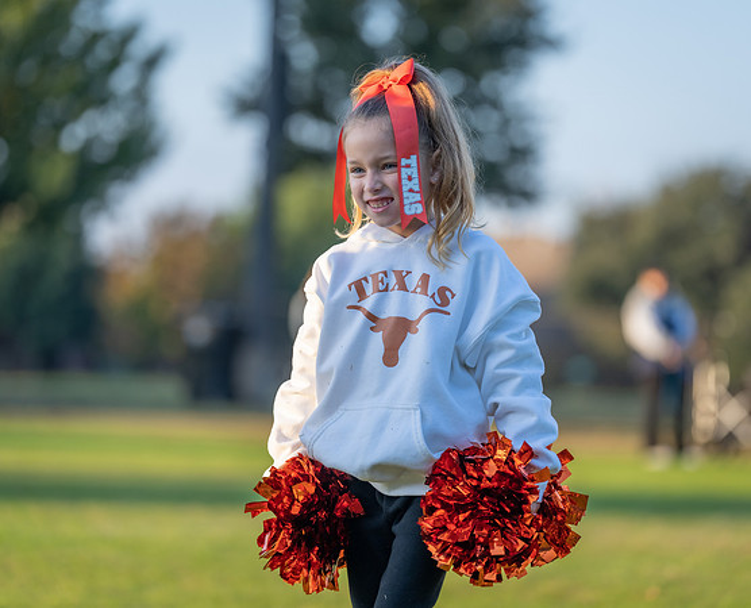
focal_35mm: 163
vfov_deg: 9.5
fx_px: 3650
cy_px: 297
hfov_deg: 11.7
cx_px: 383
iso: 160
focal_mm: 141
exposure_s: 1/640
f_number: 2.8
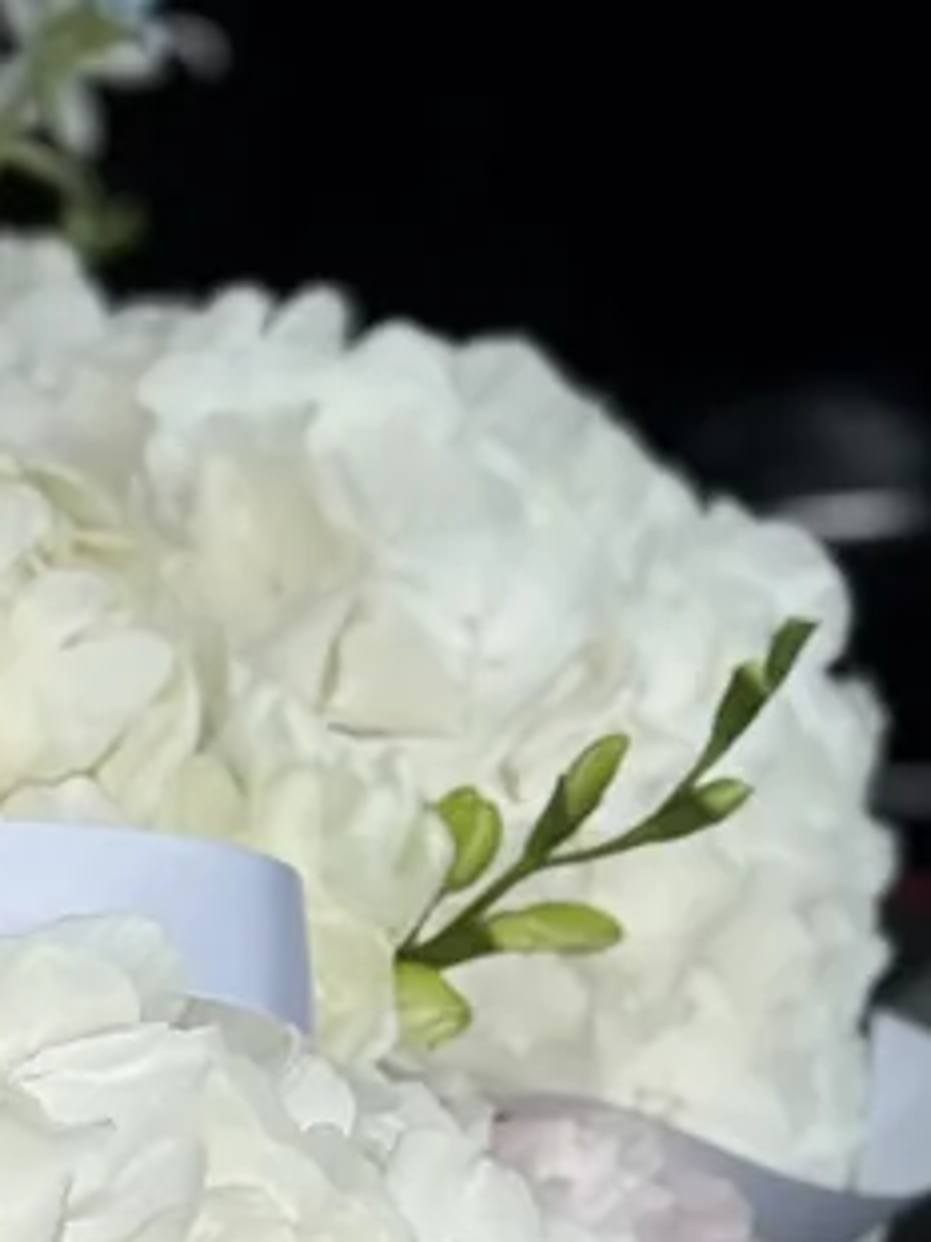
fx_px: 7392
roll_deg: -0.5
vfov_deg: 9.4
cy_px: 1735
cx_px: -887
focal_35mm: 206
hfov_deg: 7.0
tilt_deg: -33.3
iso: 64
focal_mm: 6.76
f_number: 1.78
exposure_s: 1/7874
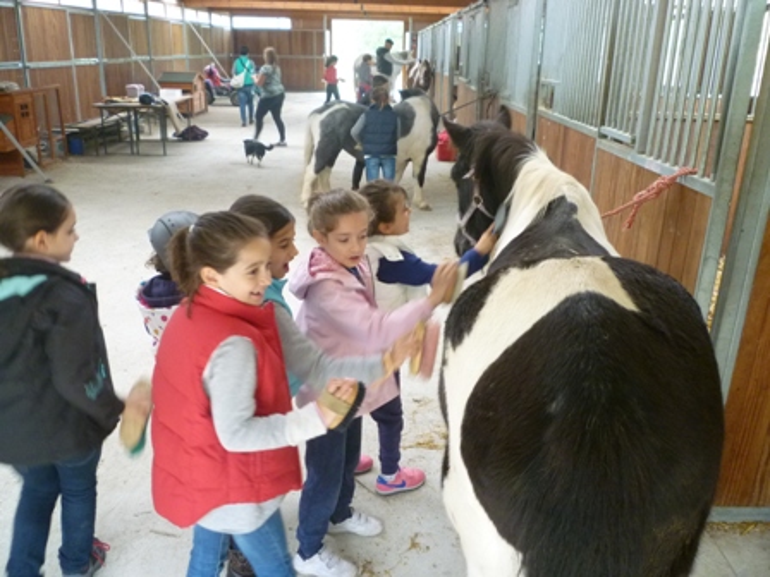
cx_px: 385
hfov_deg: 61.7
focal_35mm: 29
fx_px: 645
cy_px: 288
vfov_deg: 48.2
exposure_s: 1/30
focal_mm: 5.2
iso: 320
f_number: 3.3
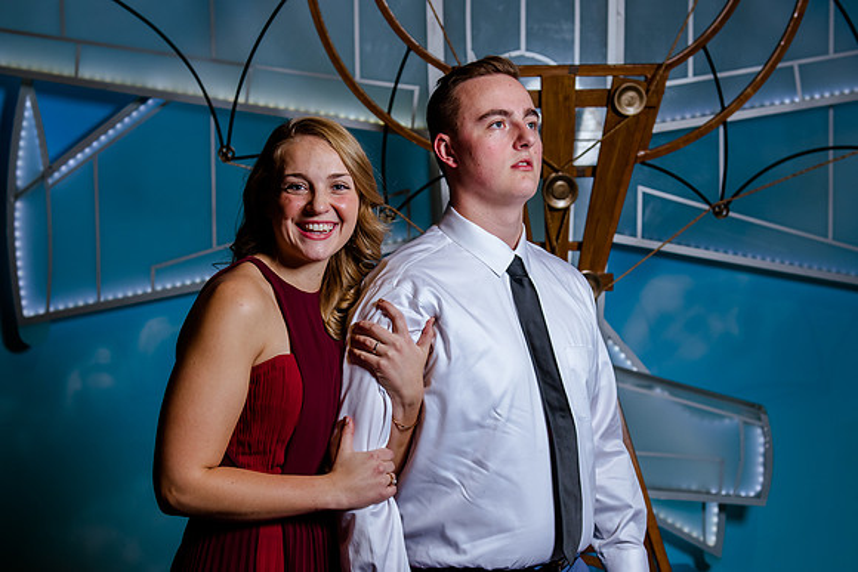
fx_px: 1517
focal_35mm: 64
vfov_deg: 21.4
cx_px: 430
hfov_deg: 31.6
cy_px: 308
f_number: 4
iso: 400
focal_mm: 44
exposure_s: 1/125
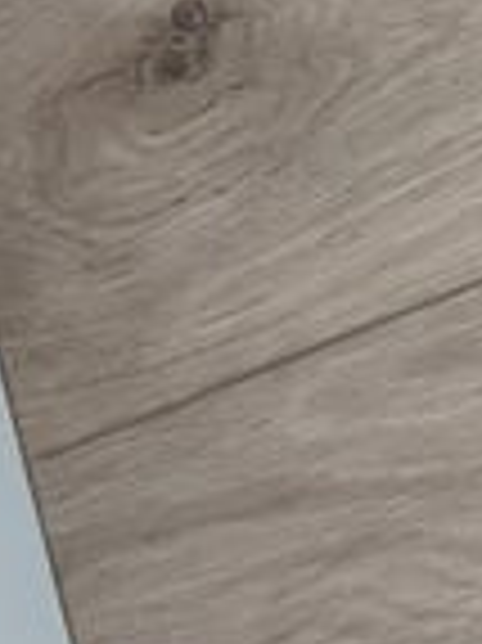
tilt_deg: -76.9
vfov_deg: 9.9
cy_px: -952
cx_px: 1577
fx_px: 3198
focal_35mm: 172
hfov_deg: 7.3
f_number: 1.78
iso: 160
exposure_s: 1/121
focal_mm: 6.76
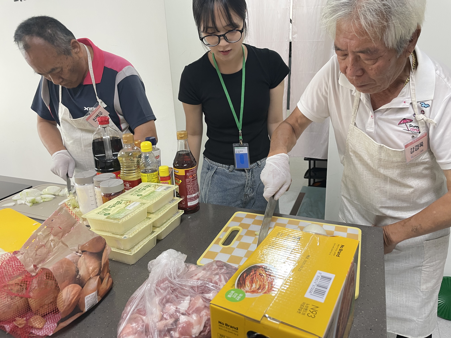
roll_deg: +2.5
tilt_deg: -18.4
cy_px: 169
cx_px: 226
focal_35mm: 26
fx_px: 339
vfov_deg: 53.1
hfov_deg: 67.3
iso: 80
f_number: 1.6
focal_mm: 4.2
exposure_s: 1/60
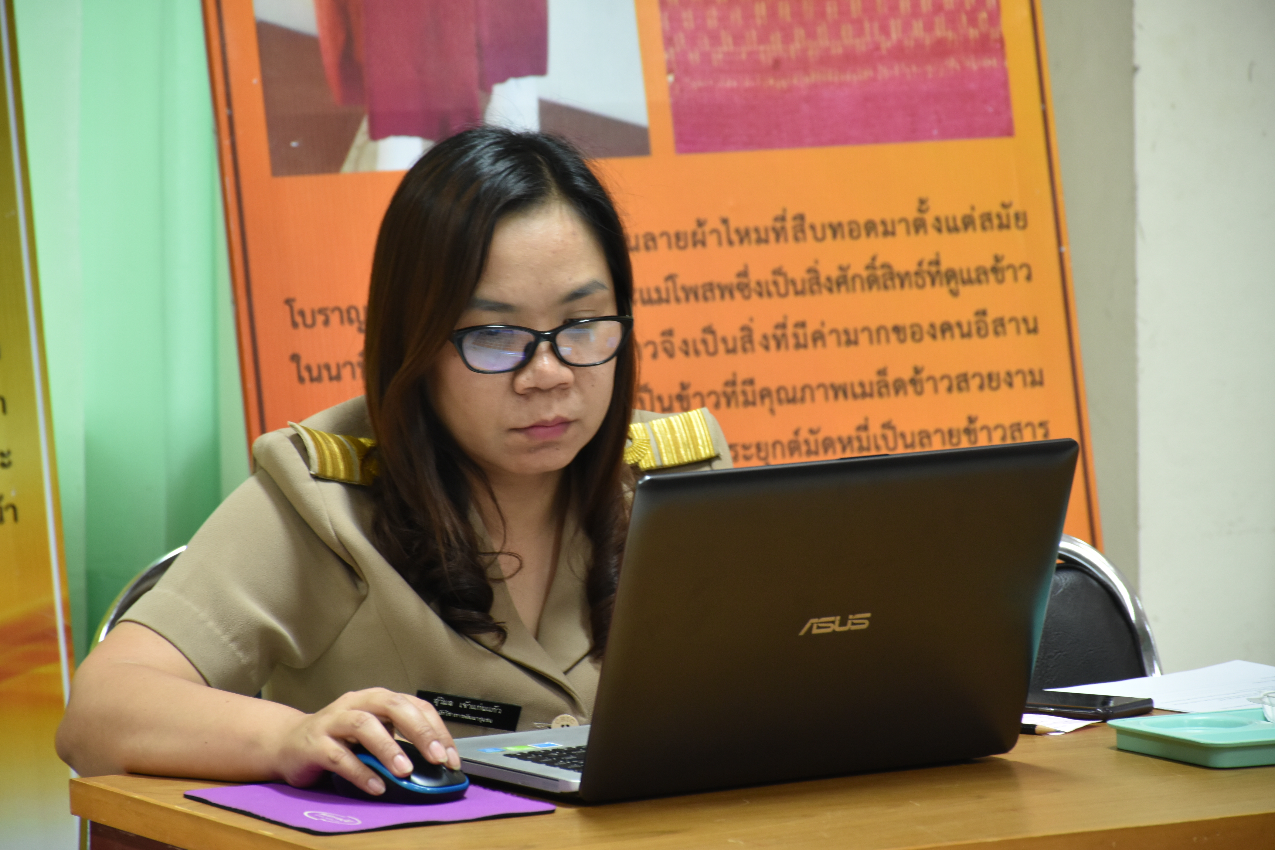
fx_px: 6906
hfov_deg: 10.5
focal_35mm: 195
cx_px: 638
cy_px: 425
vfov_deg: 7.0
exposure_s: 1/20
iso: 800
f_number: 5.6
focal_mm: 130
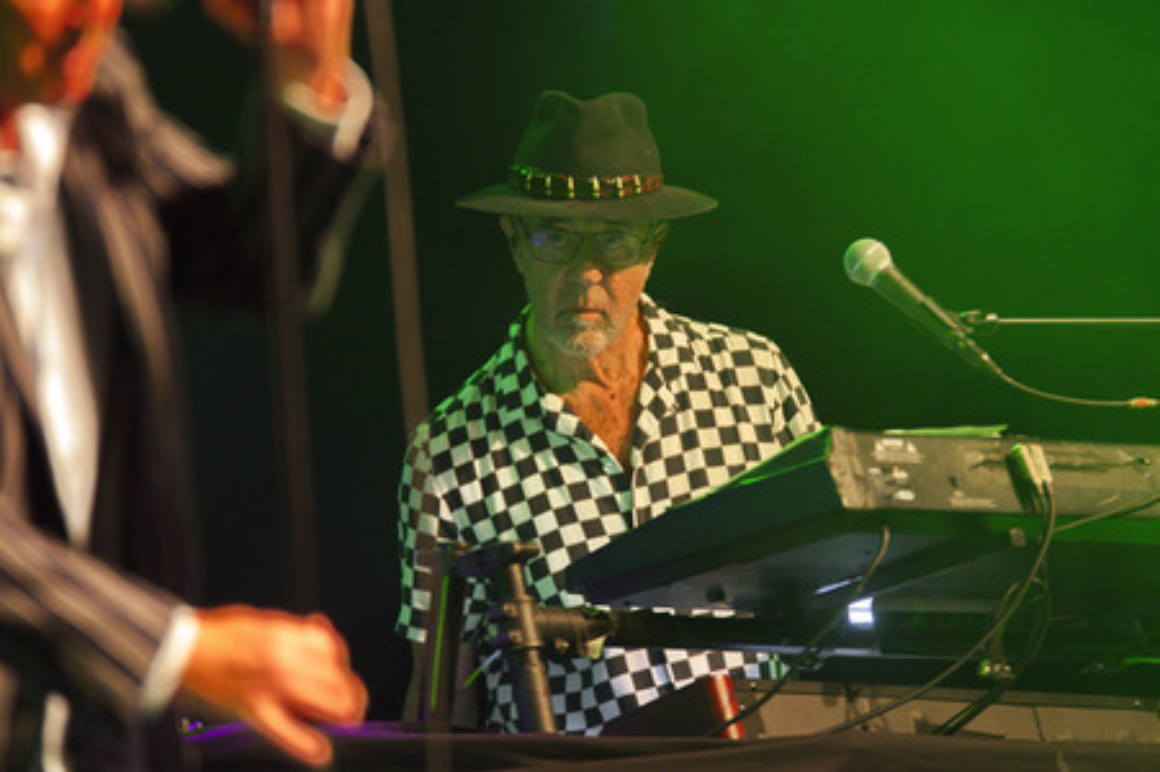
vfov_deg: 4.6
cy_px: 386
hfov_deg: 6.9
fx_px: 9659
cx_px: 580
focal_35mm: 300
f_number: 2.8
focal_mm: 300
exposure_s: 1/100
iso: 1600
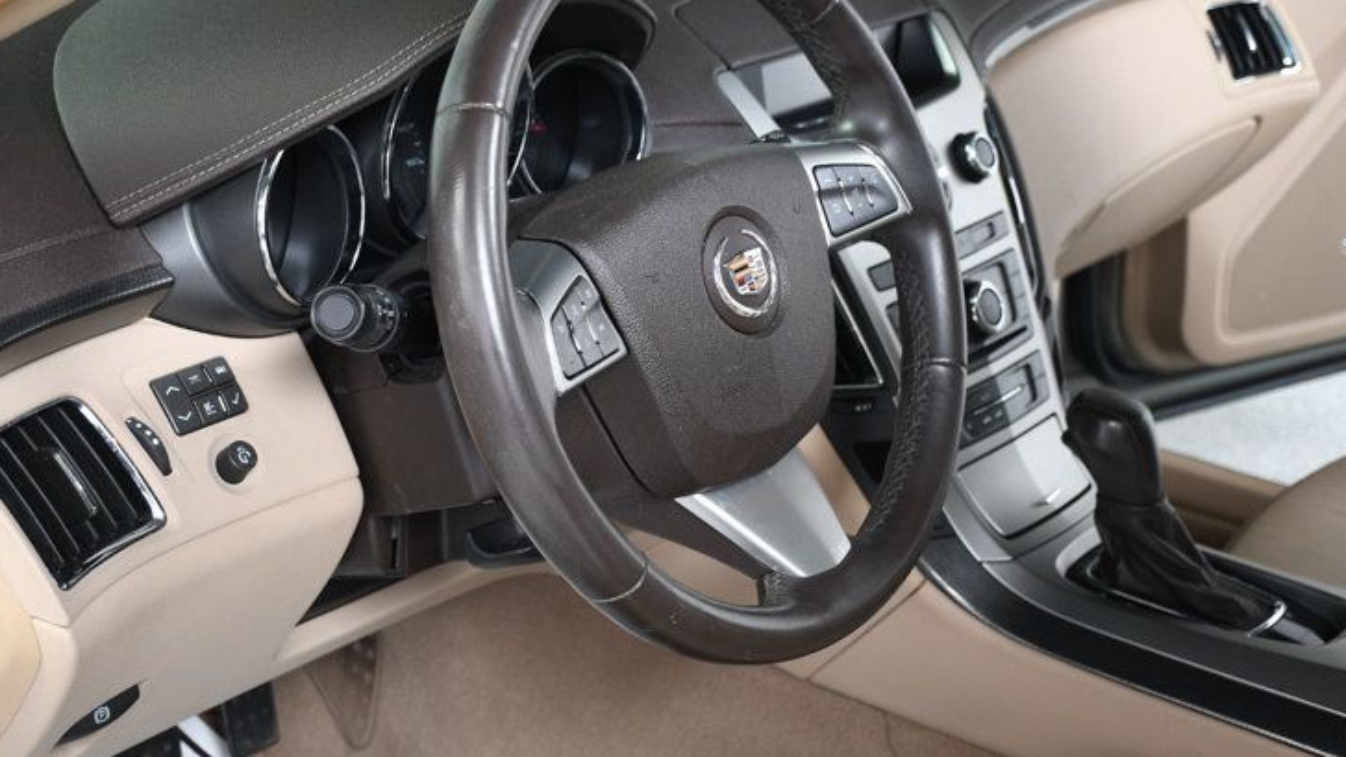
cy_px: 274
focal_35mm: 59
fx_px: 2106
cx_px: 641
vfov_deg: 20.3
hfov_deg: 35.4
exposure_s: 1/160
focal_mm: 27
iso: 100
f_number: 4
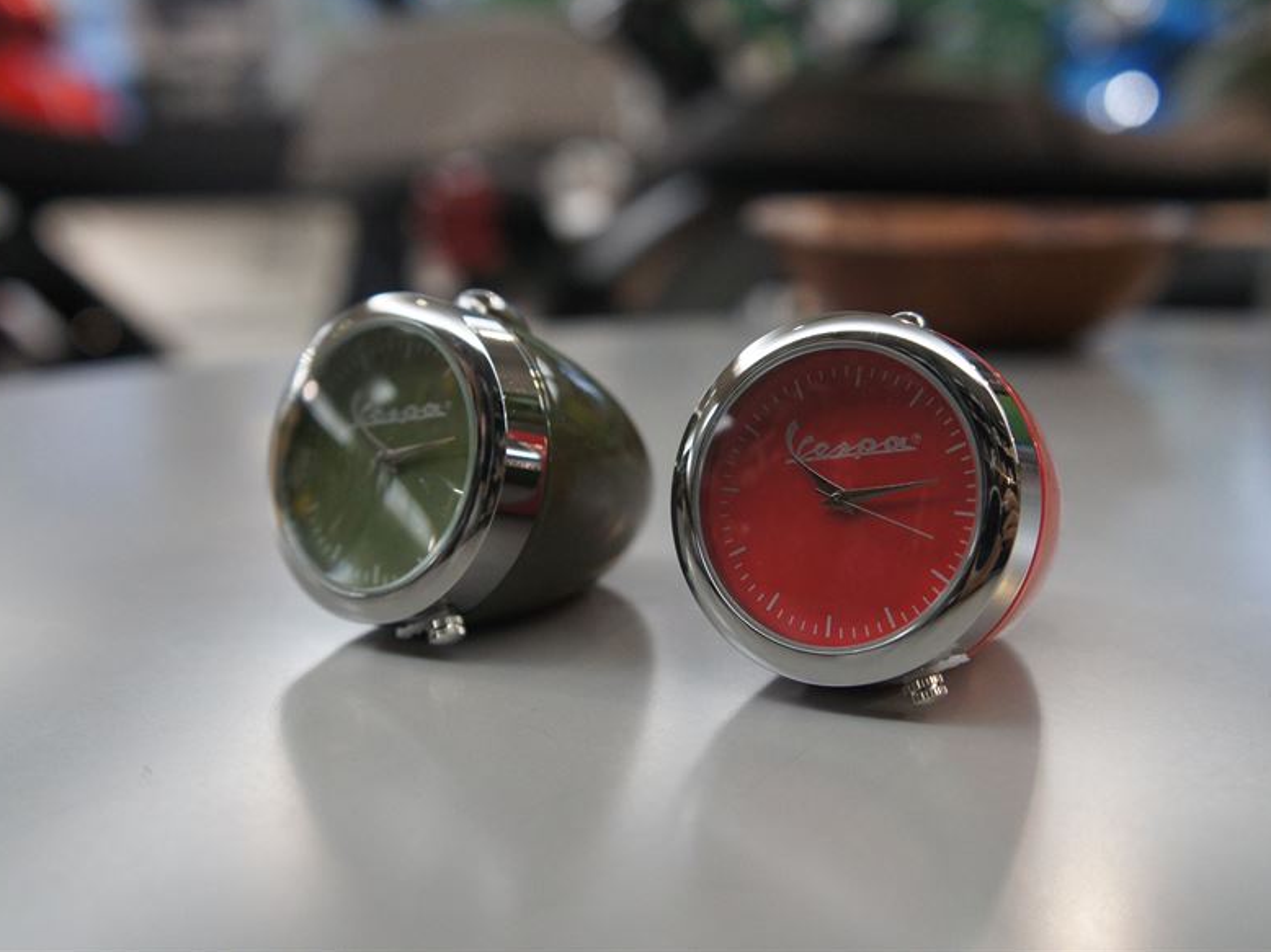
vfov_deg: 35.9
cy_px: 466
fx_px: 1468
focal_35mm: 40
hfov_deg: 46.8
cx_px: 639
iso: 1600
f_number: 4
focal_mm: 24
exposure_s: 1/160
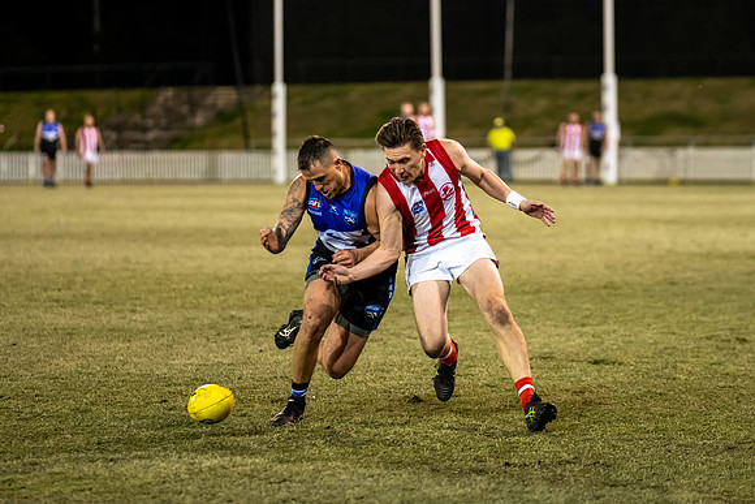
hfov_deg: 10.4
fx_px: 4156
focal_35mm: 198
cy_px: 196
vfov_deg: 6.9
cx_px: 449
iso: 2500
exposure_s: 1/1250
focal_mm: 155
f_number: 2.8
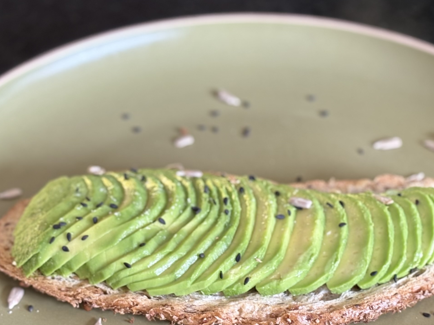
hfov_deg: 17.9
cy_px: 259
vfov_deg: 13.4
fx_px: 1379
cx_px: 244
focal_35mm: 110
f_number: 1.6
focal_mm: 5.96
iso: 100
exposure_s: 1/60
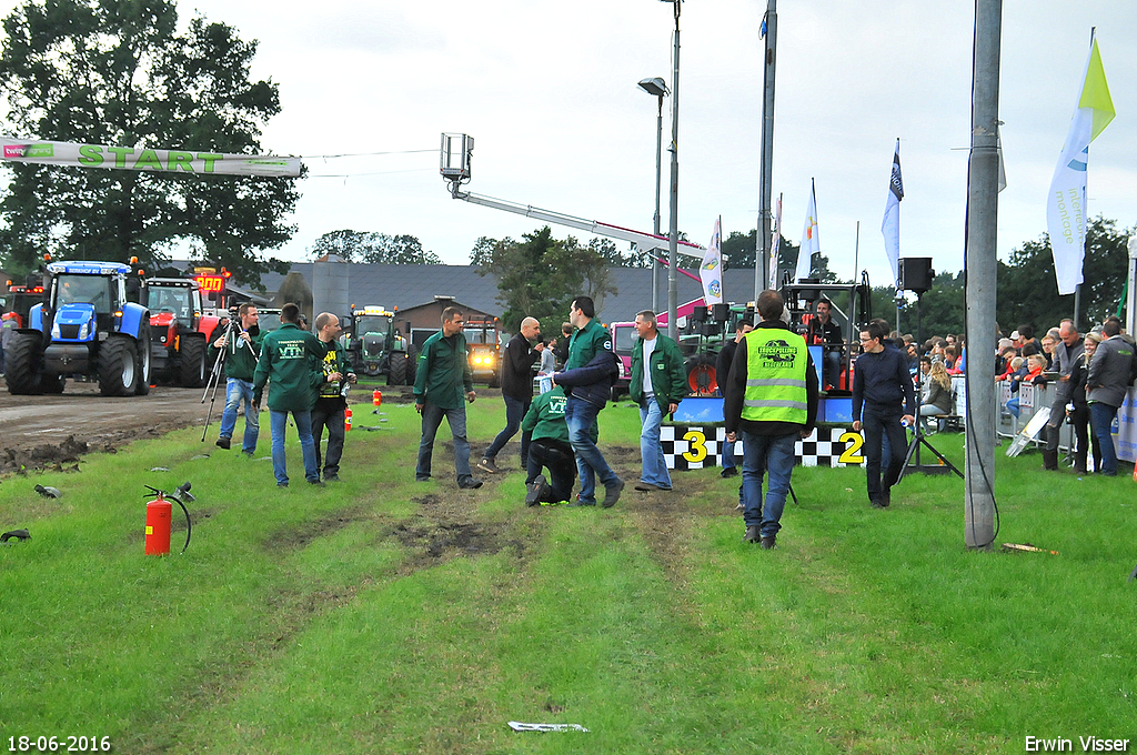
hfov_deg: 18.9
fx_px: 3407
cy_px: 378
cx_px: 568
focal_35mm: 108
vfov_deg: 12.6
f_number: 5.6
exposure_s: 1/125
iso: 1000
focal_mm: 72
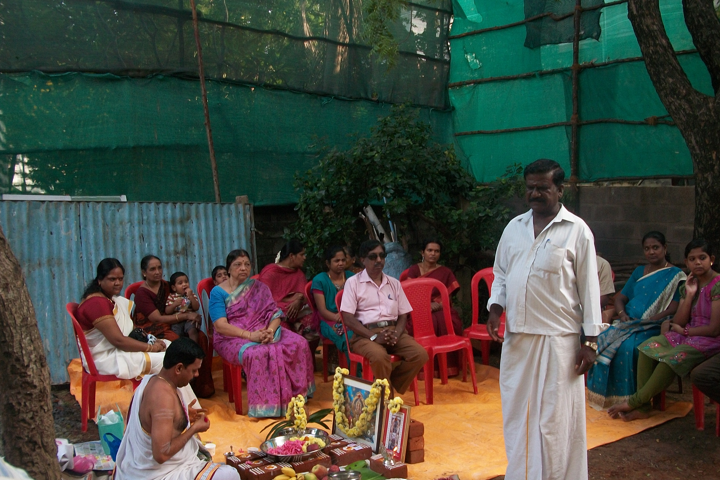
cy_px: 252
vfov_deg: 38.9
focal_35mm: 34
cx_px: 357
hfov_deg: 55.8
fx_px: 680
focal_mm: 5.7
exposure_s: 1/80
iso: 80
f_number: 2.9
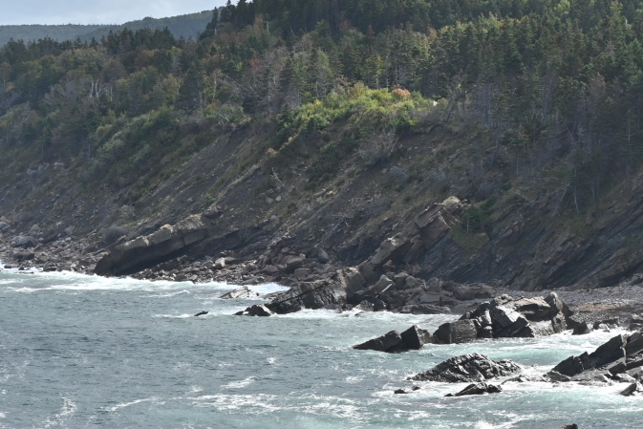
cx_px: 310
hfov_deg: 14.4
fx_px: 2537
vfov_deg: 9.6
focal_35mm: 142
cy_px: 378
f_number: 9
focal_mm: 59
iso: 100
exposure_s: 1/250
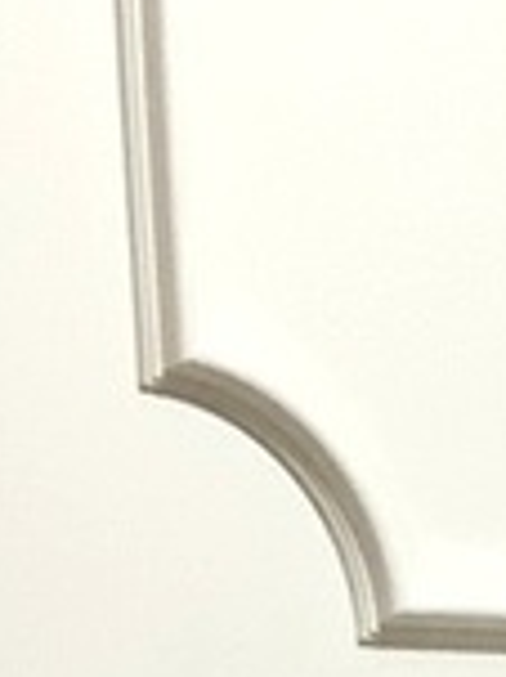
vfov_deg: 8.8
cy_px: 1471
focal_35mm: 208
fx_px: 4060
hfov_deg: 6.9
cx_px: 954
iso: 250
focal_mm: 3
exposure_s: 1/60
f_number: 1.8
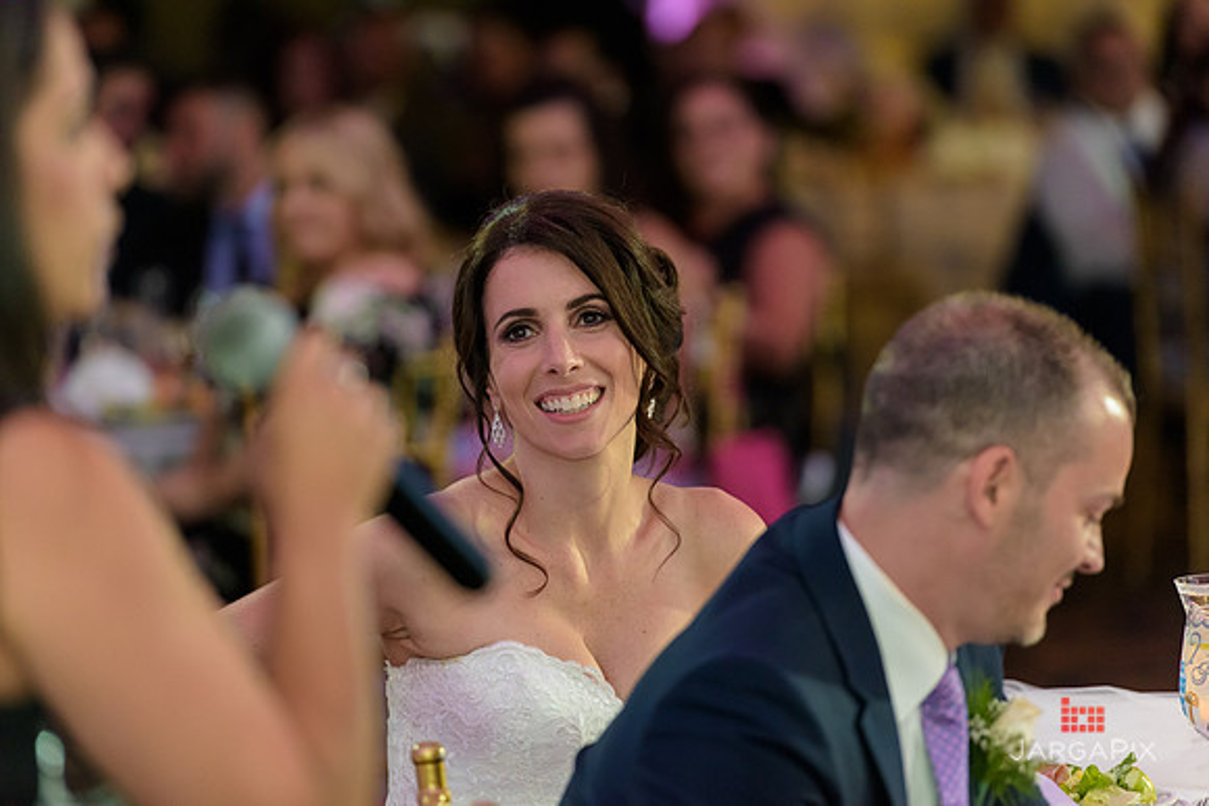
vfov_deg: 6.9
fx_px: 6718
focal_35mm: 200
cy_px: 403
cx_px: 604
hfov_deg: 10.3
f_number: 3.5
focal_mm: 200
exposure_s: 1/125
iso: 1600
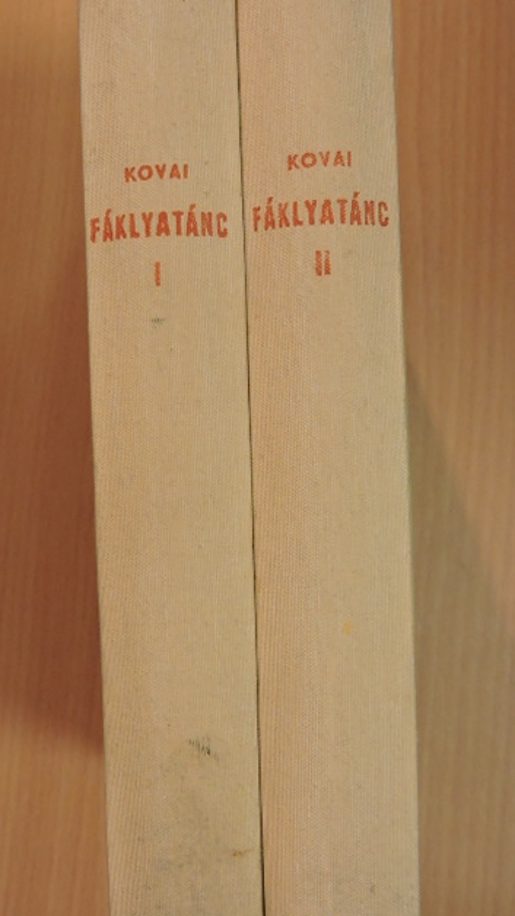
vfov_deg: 41.3
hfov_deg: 23.9
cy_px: 457
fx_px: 1214
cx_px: 214
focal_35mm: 50
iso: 720
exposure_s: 1/60
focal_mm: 8.1
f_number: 4
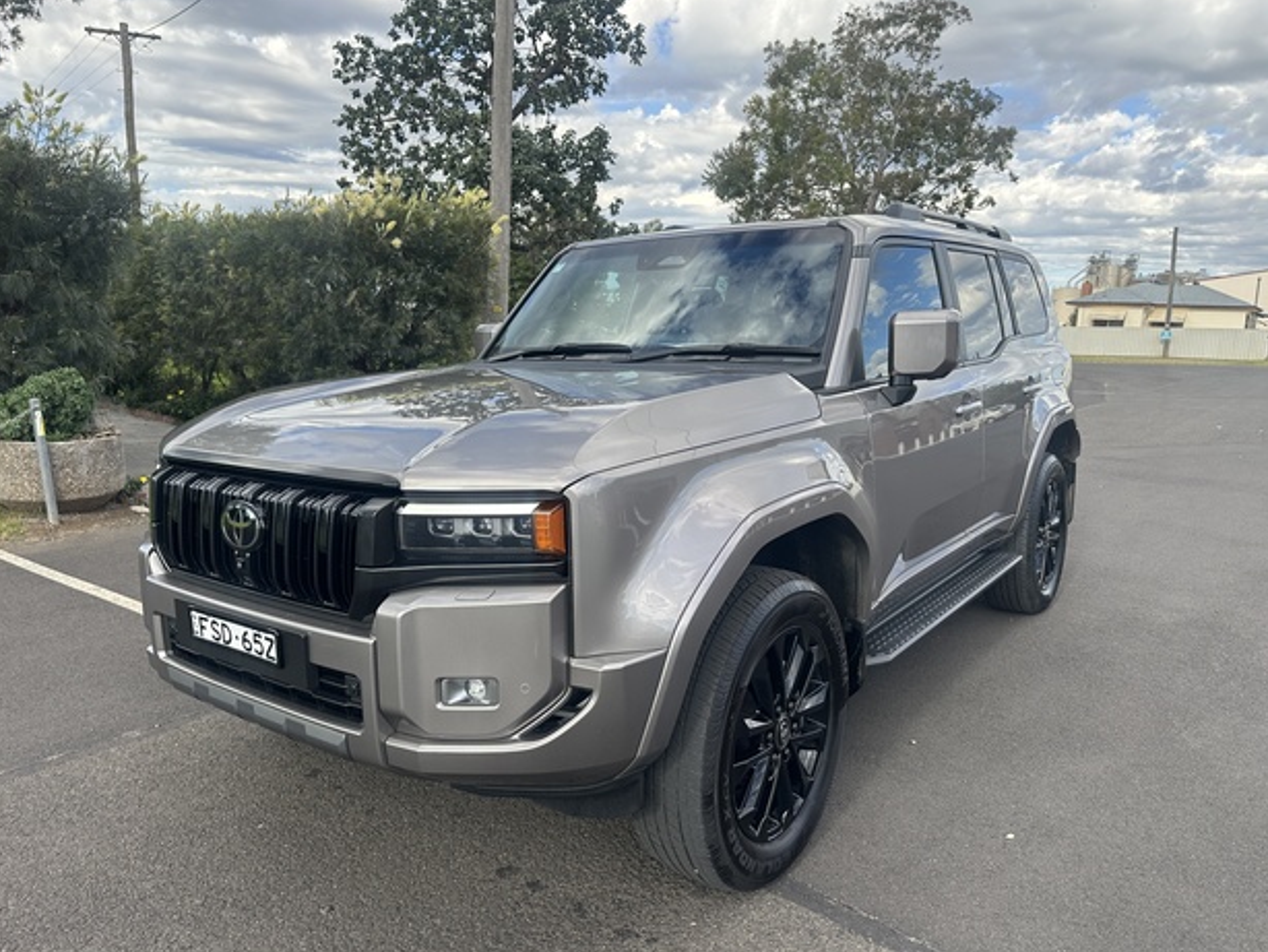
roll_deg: +0.3
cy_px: 477
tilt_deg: -7.6
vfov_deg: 54.9
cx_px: 611
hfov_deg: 69.3
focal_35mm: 25
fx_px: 916
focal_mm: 6.86
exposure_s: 1/1183
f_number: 1.78
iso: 80
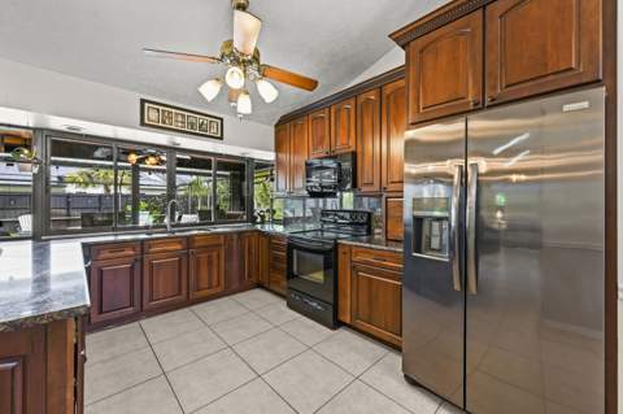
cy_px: 207
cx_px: 312
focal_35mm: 14
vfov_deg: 81.1
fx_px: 242
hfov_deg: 104.3
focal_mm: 14
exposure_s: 1/4
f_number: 8
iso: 3200
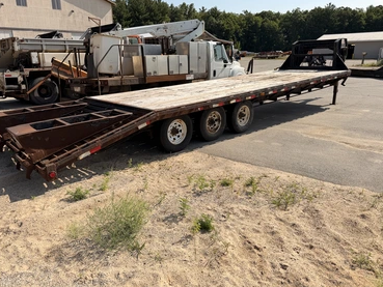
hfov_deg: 67.3
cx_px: 184
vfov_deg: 53.1
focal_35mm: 26
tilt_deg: -15.1
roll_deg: +1.4
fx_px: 288
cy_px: 135
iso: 80
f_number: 1.78
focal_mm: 6.76
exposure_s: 1/5714
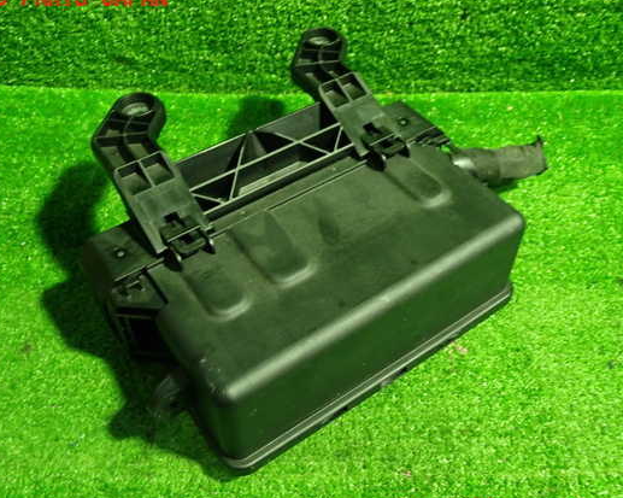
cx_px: 310
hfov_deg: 52.9
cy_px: 254
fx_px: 627
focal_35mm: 34
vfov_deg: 43.3
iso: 640
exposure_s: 1/30
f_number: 2.3
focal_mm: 5.4
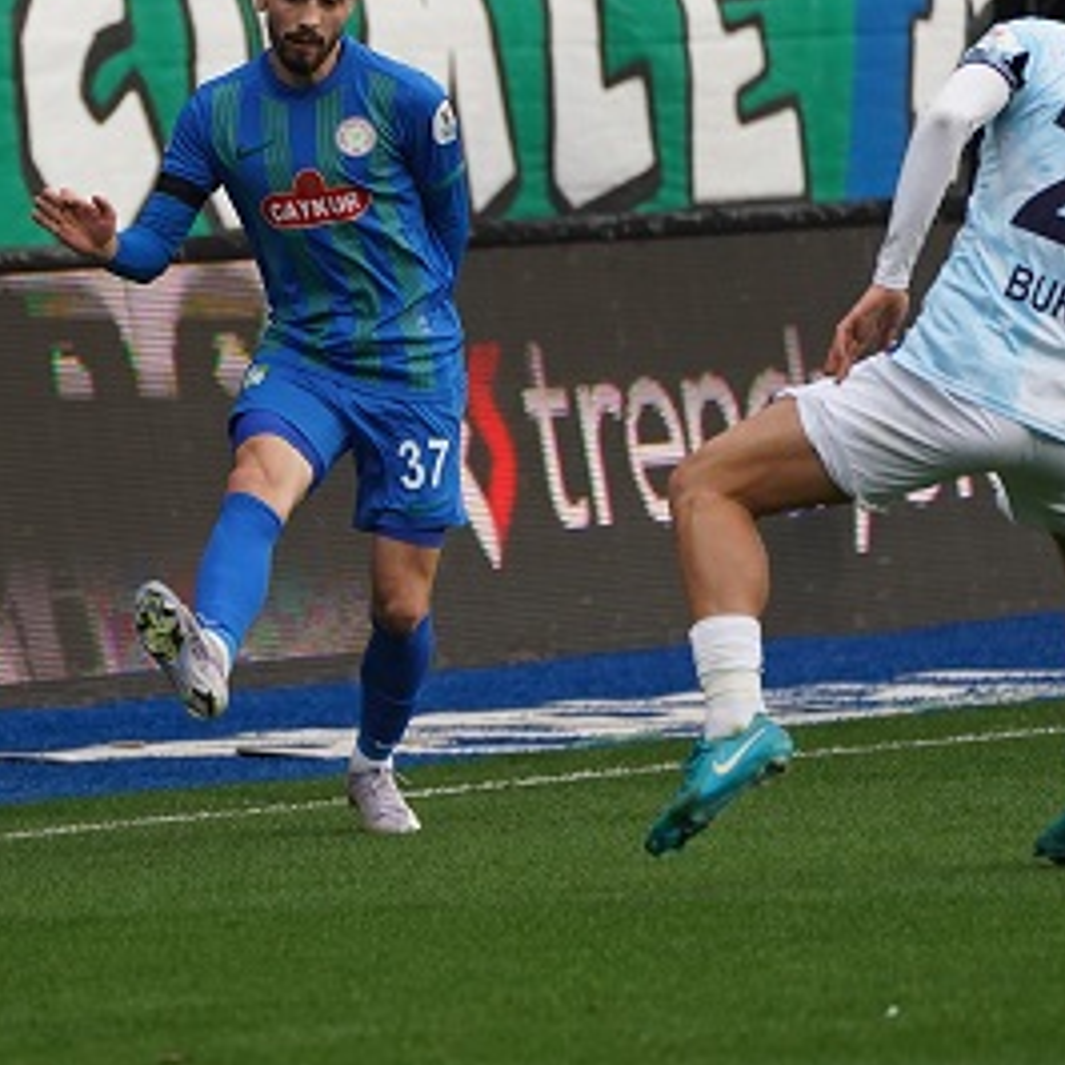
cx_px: 60
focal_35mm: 766
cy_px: 364
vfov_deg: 2.3
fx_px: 26663
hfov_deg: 2.3
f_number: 5.6
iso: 2000
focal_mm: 400
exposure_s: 1/2000
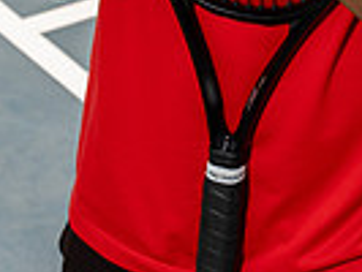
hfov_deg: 8.7
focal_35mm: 228
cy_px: -335
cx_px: 253
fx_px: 2386
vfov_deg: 6.3
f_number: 8
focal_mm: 70
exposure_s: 1/250
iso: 100
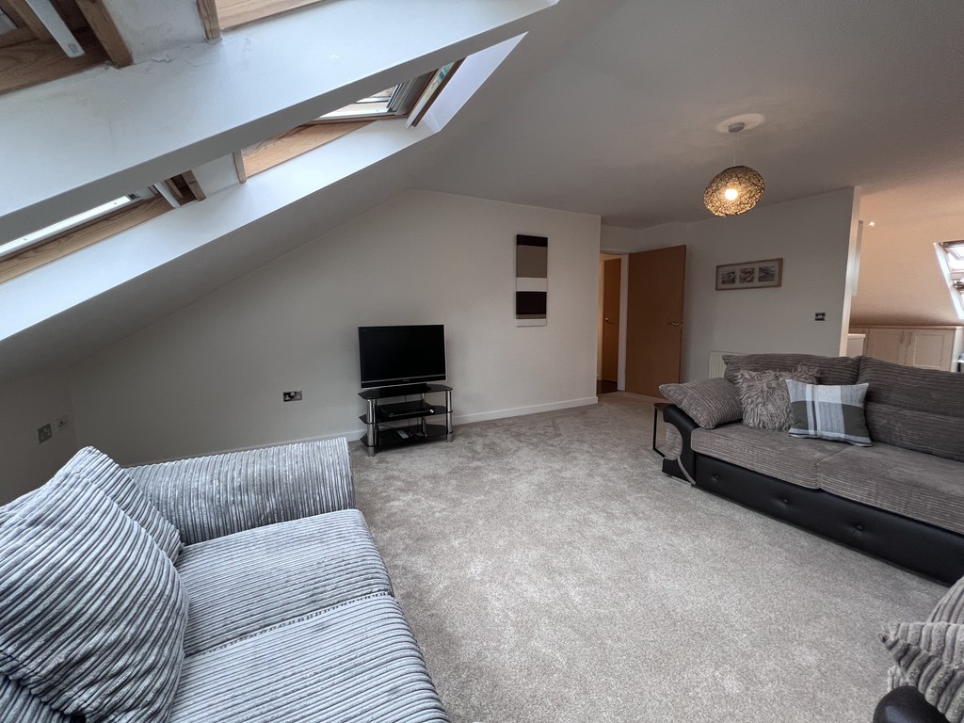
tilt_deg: -3.2
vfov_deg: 89.9
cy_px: 362
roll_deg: +0.2
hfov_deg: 106.2
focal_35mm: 13
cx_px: 482
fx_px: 362
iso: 200
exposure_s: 1/50
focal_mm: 1.57
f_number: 1.8
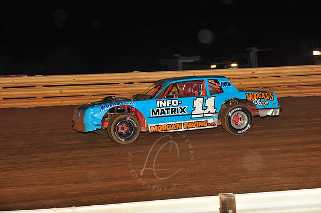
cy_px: 106
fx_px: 891
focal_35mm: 100
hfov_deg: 20.4
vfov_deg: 13.7
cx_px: 160
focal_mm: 100
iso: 800
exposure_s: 1/320
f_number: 6.3
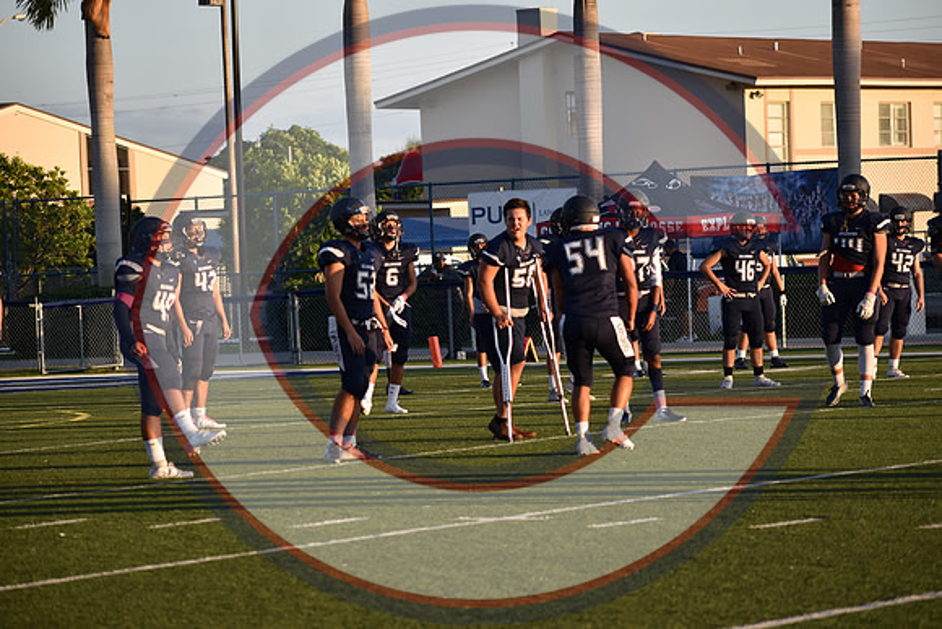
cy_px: 314
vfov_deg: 8.2
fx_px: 4397
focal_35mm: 168
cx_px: 471
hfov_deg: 12.2
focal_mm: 112
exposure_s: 1/1000
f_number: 4.8
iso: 400
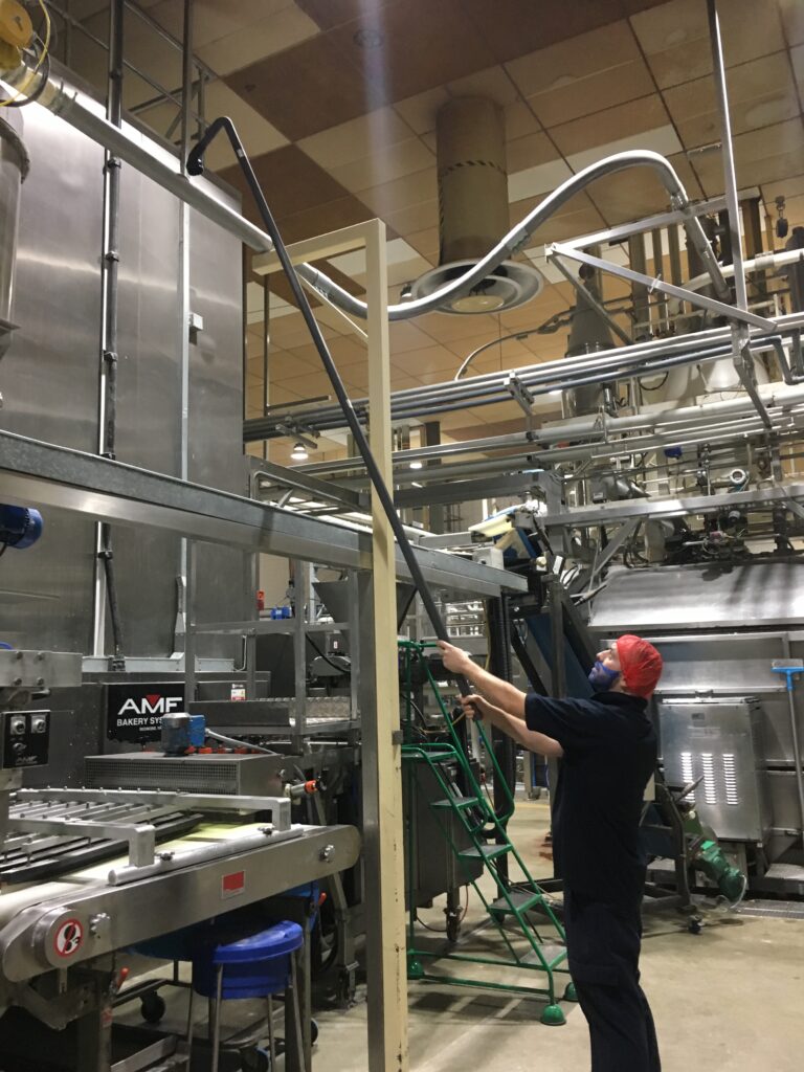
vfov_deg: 61.7
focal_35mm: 29
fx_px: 898
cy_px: 536
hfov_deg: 48.2
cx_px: 402
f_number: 2.2
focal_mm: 4.15
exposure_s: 1/33
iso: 200
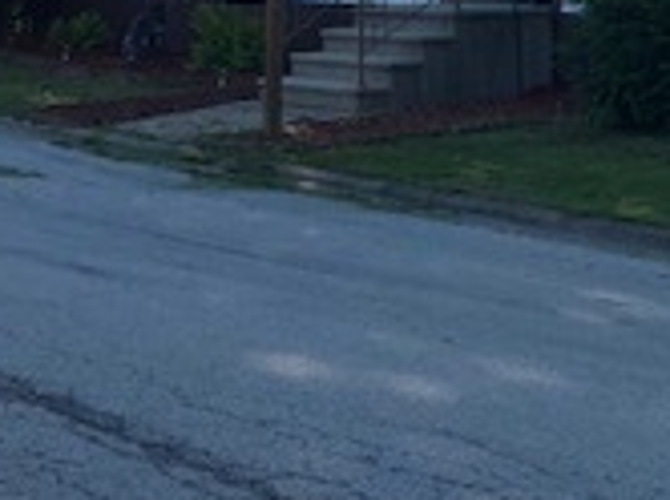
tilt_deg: -1.6
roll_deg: -0.4
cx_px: 848
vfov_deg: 13.5
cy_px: 4
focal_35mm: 108
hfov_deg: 17.2
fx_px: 2087
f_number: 1.8
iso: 20
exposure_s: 1/889
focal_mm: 3.99
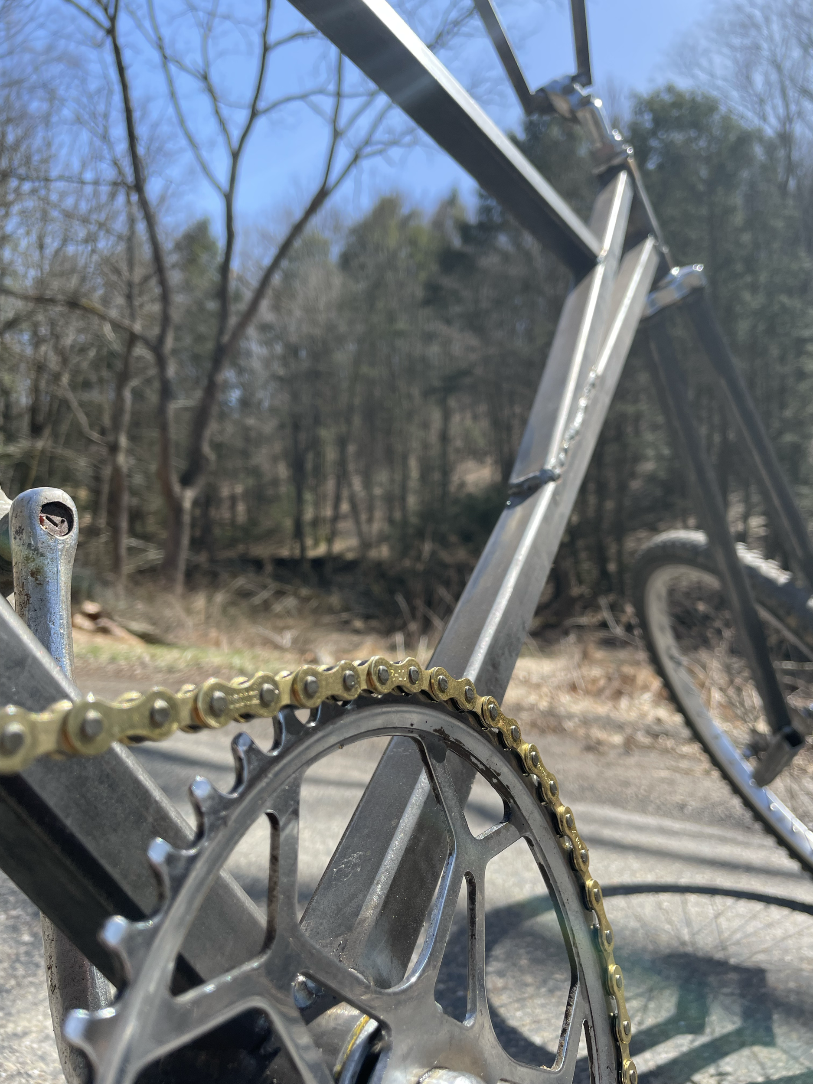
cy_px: 542
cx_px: 406
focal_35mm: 26
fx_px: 814
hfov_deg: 53.1
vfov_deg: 67.3
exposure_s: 1/1319
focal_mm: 4.2
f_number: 1.6
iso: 32
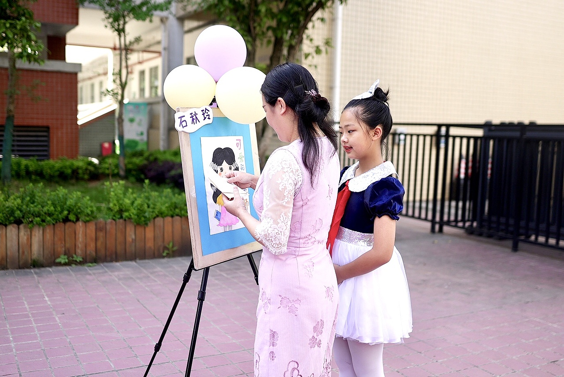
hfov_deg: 53.1
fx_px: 564
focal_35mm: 36
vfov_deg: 36.9
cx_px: 282
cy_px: 188
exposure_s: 1/1000
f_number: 1.4
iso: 100
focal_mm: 24
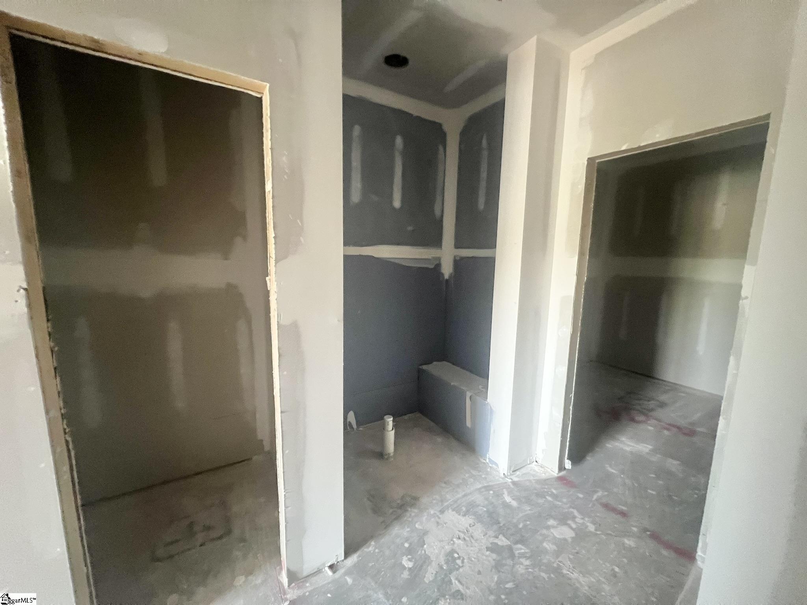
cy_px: 302
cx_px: 404
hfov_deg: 106.2
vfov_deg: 89.9
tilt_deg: -5.7
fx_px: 303
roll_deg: -0.4
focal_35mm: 13
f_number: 1.8
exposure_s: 1/60
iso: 640
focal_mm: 1.57
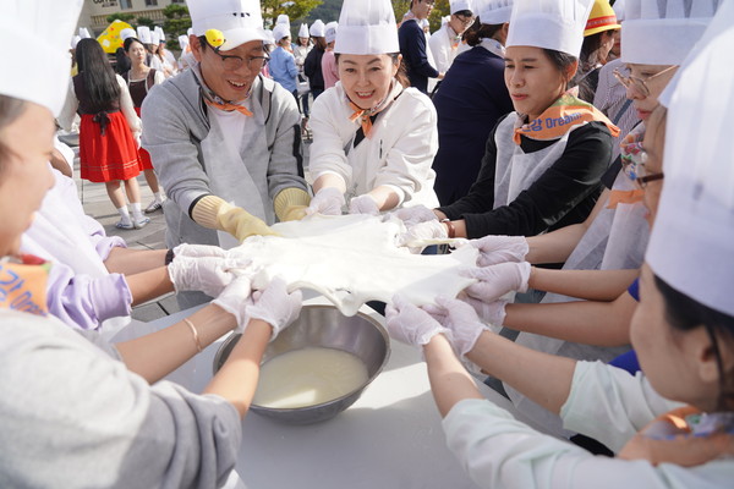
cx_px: 367
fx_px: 489
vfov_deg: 53.1
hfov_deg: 73.7
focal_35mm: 24
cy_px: 244
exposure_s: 1/500
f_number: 4.5
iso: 100
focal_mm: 24
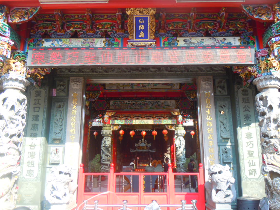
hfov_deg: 60.0
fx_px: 243
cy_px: 105
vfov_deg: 46.8
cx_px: 140
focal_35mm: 30
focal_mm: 5.4
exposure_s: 1/125
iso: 100
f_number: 3.5
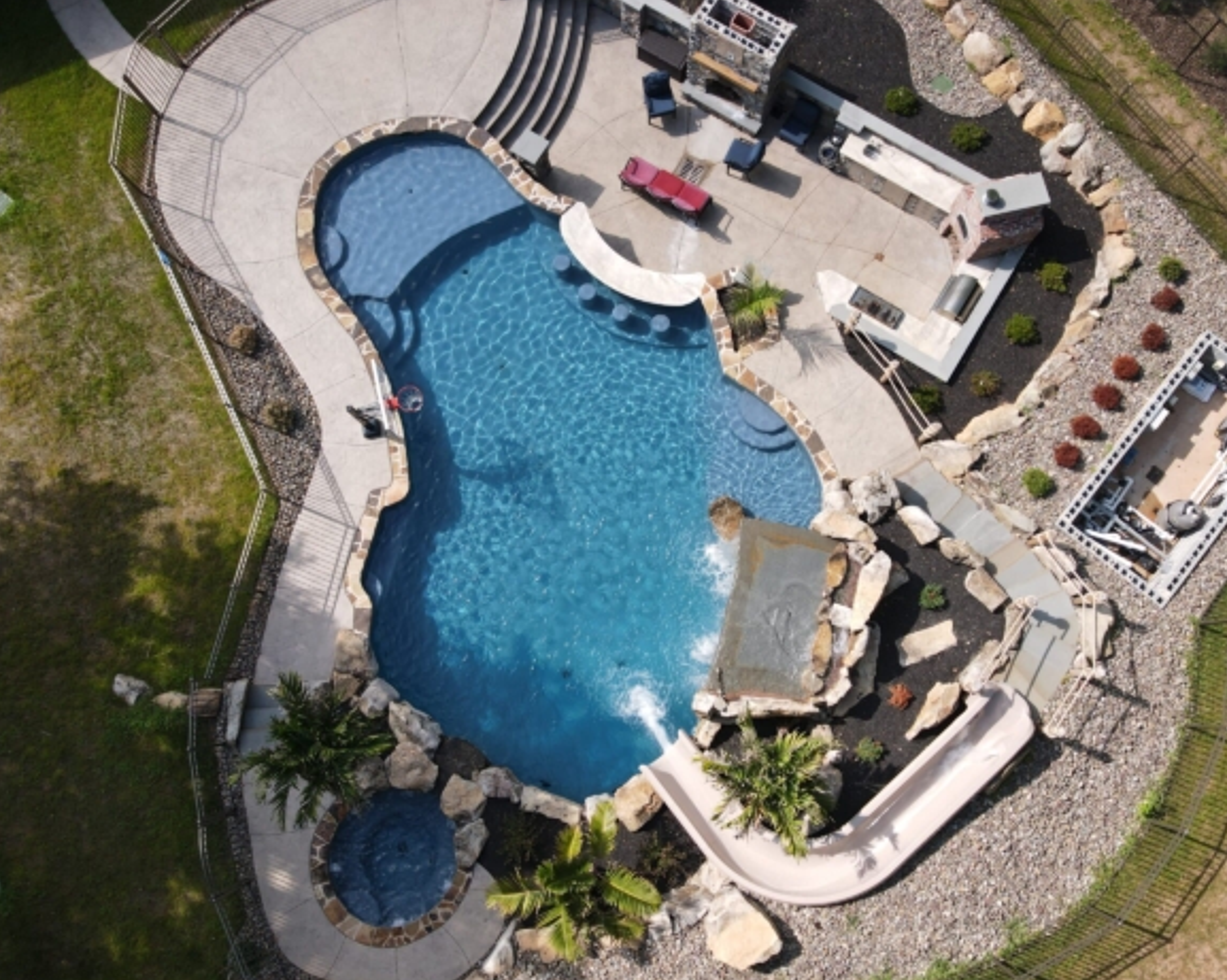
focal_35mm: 26
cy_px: 476
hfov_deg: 66.0
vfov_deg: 54.9
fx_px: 944
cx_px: 649
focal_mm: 4.5
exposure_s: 1/25
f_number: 2.8
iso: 100
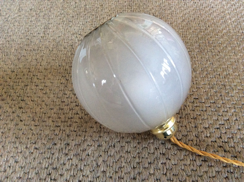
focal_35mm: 32
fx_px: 225
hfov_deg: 56.9
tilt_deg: -59.8
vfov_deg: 44.1
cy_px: 91
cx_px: 122
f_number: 2.4
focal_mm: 3.3
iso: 250
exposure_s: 1/25
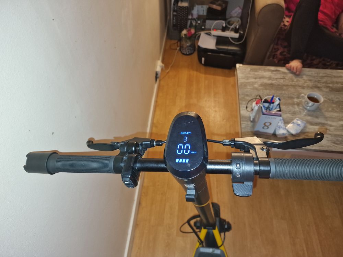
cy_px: 128
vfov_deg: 58.9
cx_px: 172
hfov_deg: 73.9
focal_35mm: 23
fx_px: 228
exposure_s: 1/100
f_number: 1.8
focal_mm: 6.4
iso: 800
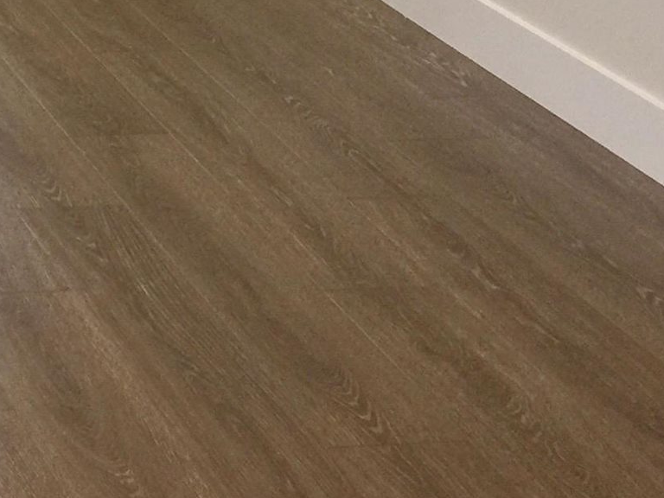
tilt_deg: -11.4
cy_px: -185
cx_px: -322
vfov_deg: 12.3
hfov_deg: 15.7
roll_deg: -1.7
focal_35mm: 116
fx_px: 2225
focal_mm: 4.15
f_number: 2.2
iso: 40
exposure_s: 1/30
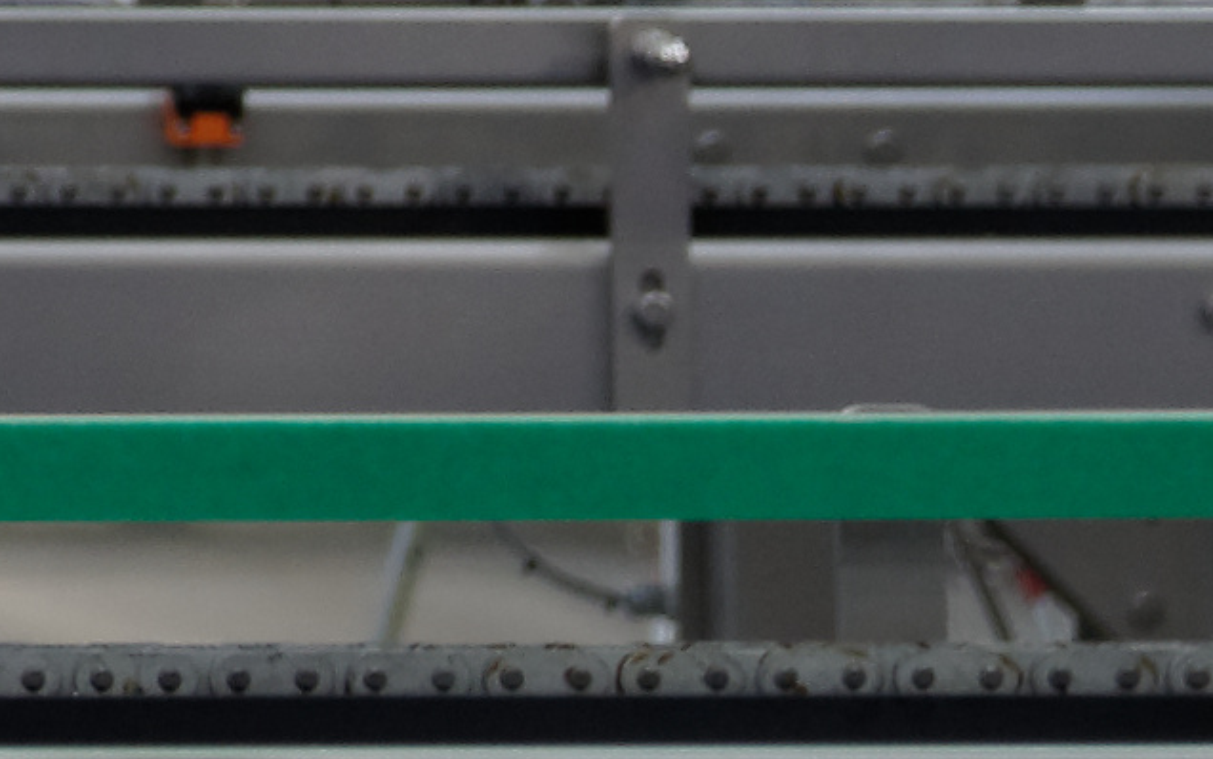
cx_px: -3181
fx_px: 19544
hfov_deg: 3.4
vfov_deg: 2.2
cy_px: -2027
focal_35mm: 591
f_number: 2.8
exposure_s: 1/45
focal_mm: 50
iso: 100
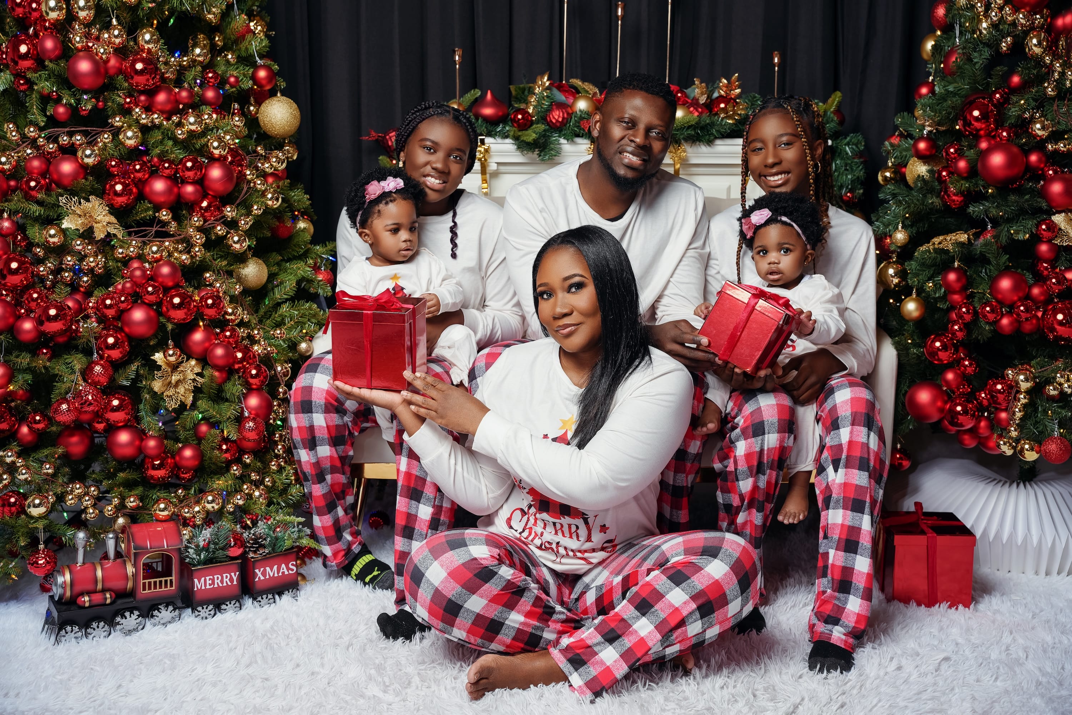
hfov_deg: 44.6
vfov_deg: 30.6
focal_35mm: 44
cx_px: 536
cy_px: 358
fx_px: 1307
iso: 160
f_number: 4
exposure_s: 1/125
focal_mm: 43.9
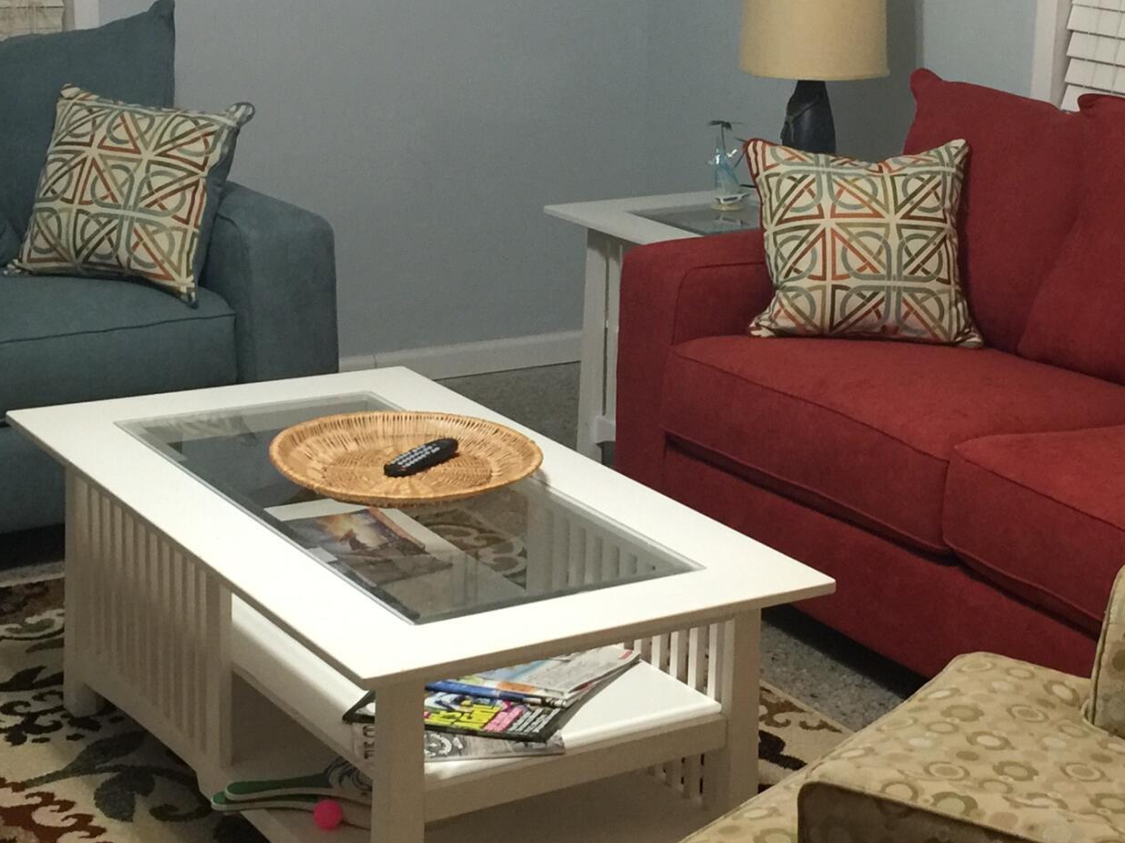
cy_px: 383
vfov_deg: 21.0
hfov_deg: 27.5
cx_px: 802
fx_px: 2275
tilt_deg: -15.0
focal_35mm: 70
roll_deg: -2.8
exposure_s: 1/15
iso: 100
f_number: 2.2
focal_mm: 4.15
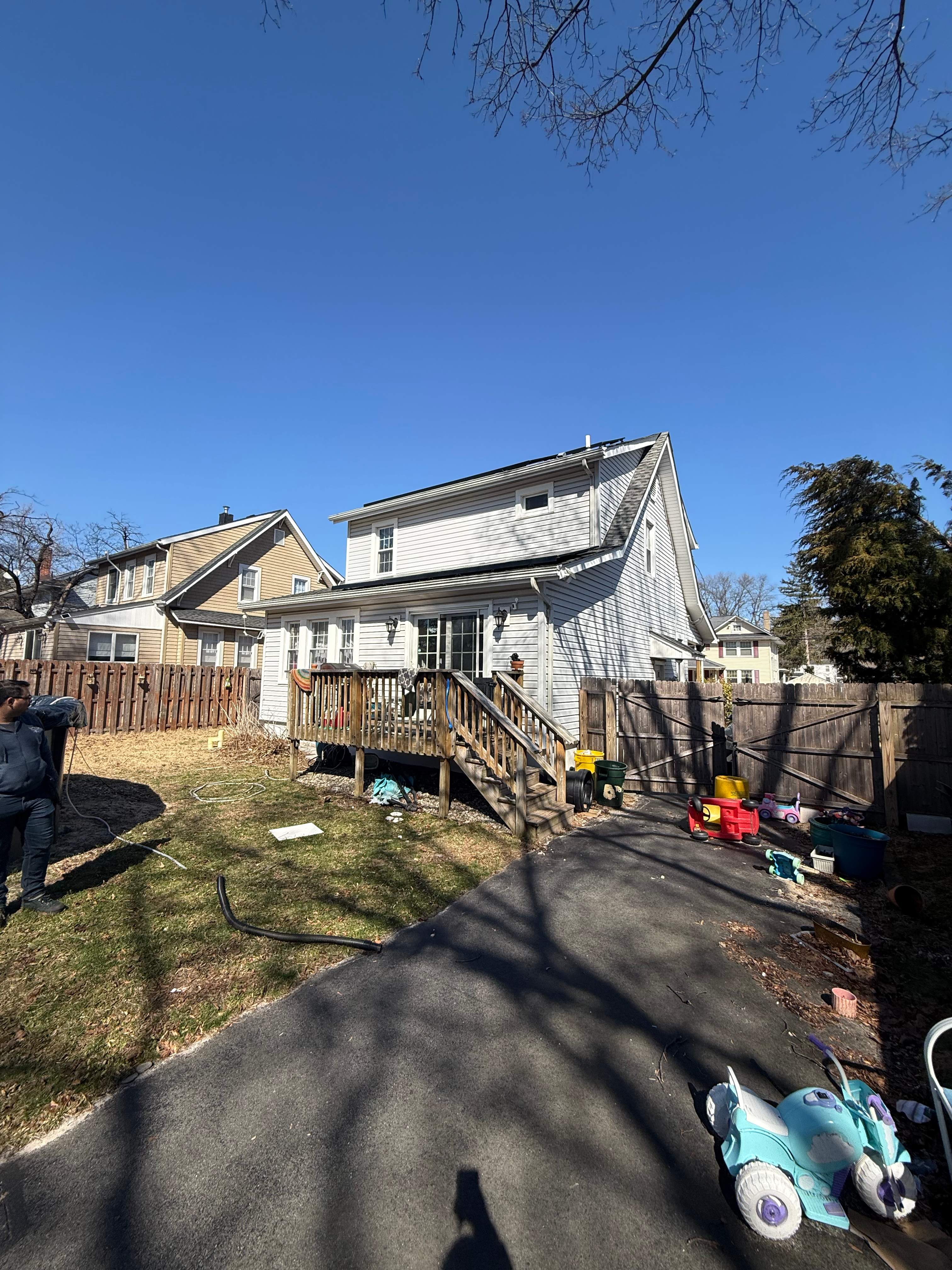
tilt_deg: +5.4
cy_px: 635
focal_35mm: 14
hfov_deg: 85.7
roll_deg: +1.9
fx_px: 513
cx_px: 476
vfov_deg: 102.1
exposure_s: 1/1961
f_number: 2.2
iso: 50
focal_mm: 2.22
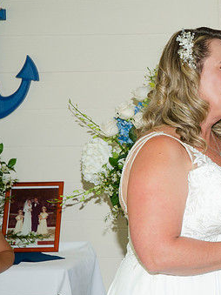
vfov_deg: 16.0
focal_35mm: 123
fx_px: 1048
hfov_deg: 11.8
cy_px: 137
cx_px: 249
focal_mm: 50
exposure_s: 1/125
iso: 400
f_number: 5.6
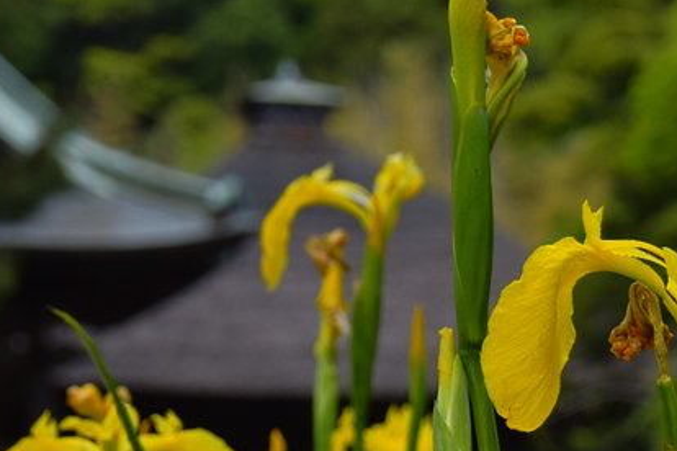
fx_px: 3629
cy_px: 306
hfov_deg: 10.6
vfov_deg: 7.1
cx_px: 510
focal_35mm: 193
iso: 200
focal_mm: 52
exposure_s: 1/320
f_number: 9
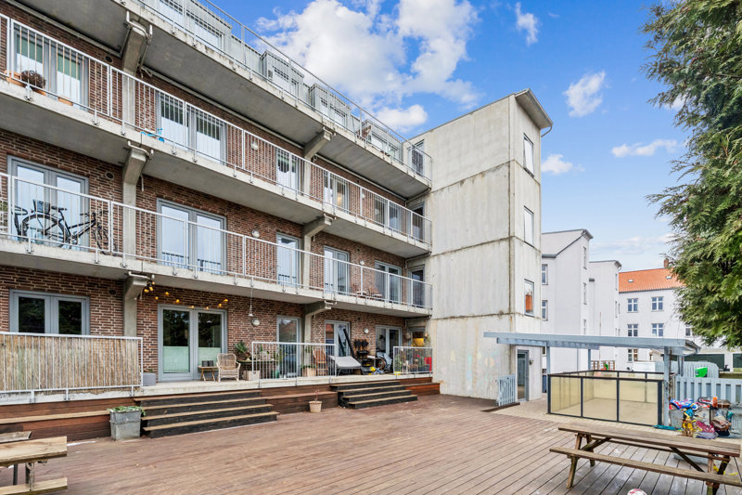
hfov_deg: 93.5
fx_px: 349
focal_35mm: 17
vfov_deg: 70.6
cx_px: 371
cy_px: 248
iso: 400
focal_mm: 11.3
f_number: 7.1
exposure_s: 1/60
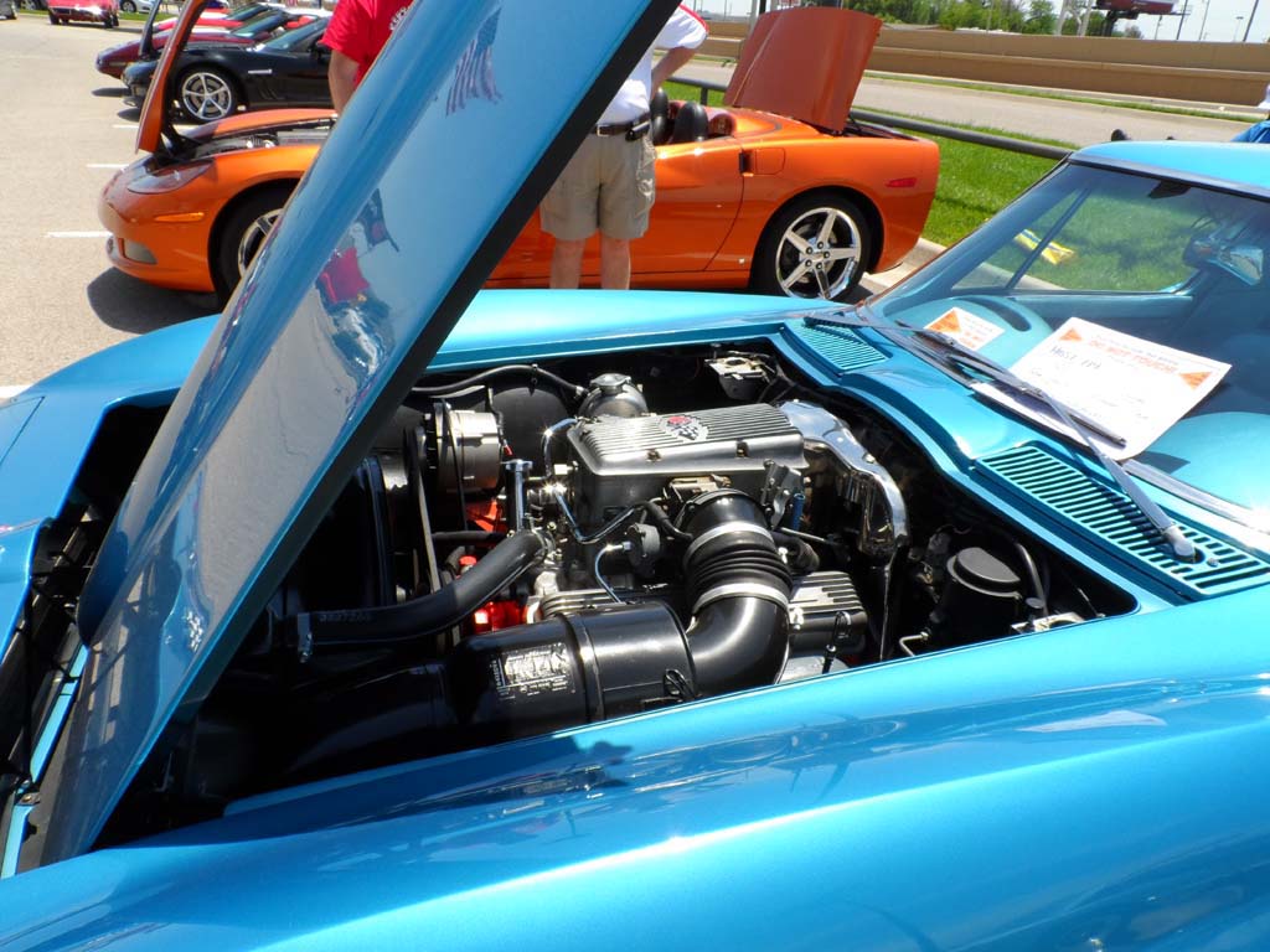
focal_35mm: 24
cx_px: 635
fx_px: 881
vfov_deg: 56.8
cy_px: 476
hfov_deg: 71.6
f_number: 4.5
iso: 80
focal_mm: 4
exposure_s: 1/350
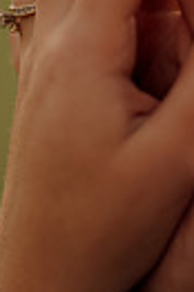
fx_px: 2375
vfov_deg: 7.0
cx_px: 56
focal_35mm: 293
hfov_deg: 4.7
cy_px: 58
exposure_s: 1/80
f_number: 1.8
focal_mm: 85
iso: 100
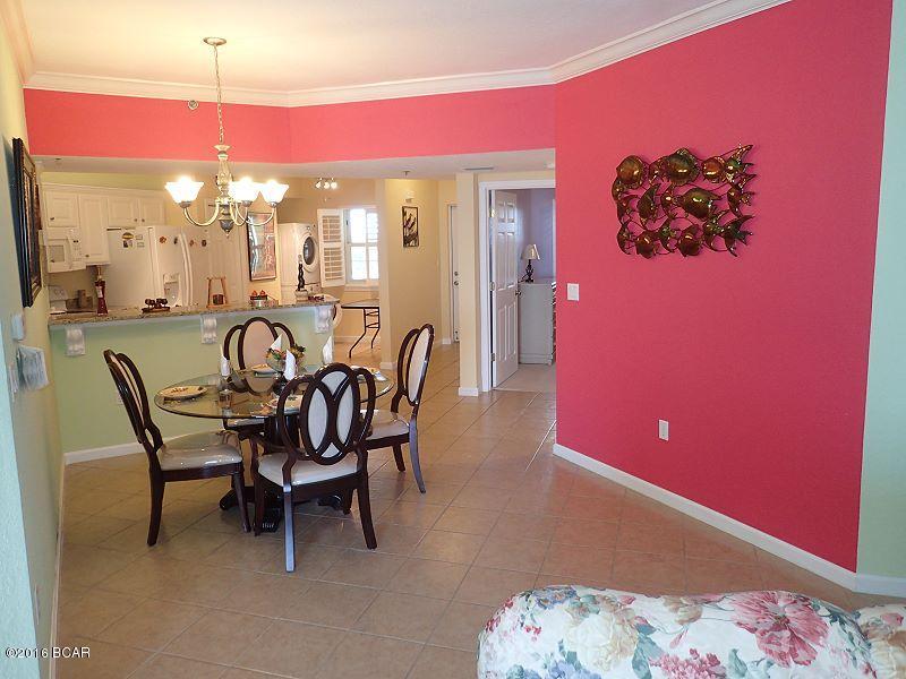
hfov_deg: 69.4
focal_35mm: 25
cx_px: 453
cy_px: 340
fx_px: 654
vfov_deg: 54.9
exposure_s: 1/40
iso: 200
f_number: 2
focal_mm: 4.5
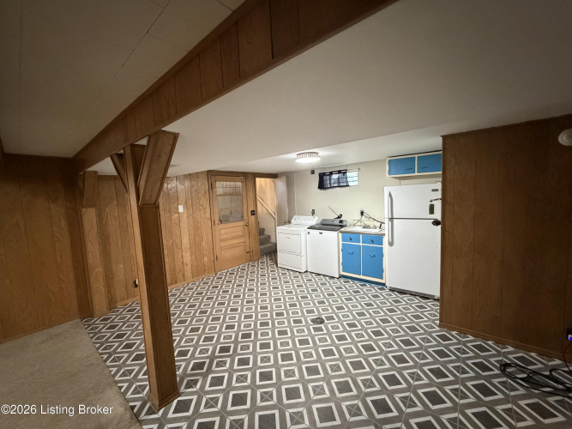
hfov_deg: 102.1
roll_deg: +2.9
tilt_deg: -3.7
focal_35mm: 14
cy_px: 214
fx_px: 231
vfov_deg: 85.7
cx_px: 286
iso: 1250
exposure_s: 1/60
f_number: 2.2
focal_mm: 2.22
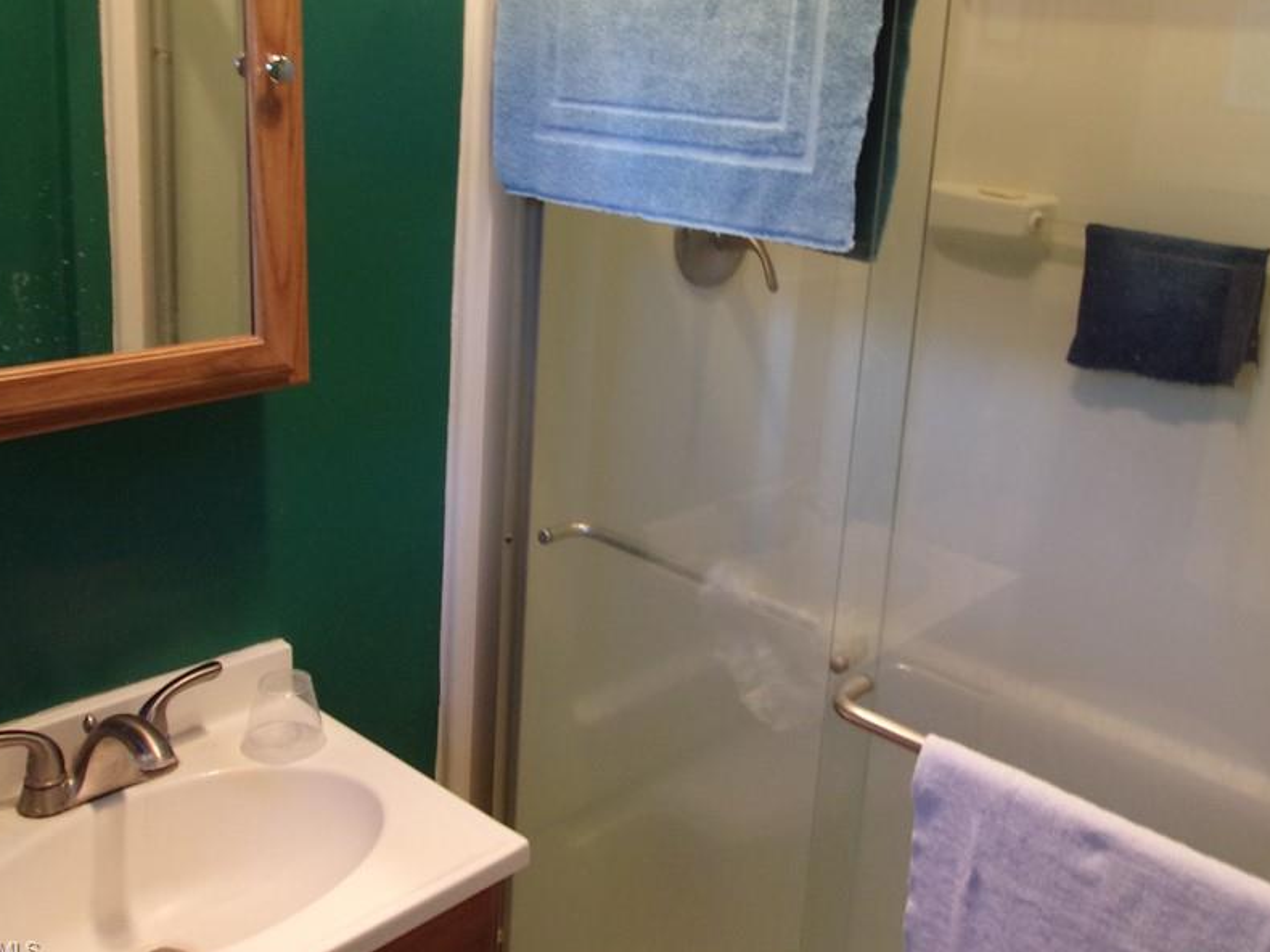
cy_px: 347
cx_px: 746
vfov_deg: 40.4
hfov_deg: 52.4
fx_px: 1284
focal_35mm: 35
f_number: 3
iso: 186
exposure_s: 1/34
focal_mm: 4.9
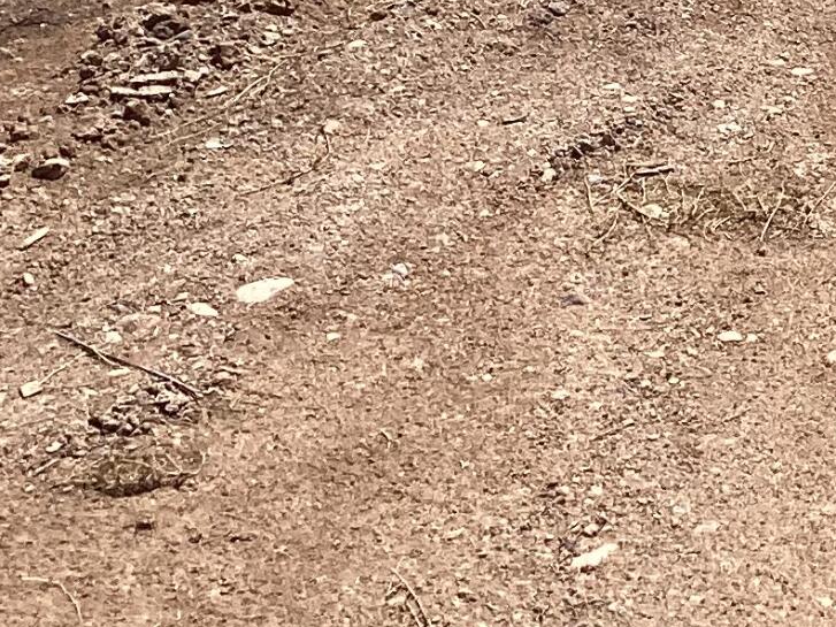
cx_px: 1228
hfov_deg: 14.4
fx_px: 3091
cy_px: -219
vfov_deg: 11.3
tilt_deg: -17.8
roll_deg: -0.2
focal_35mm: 128
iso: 25
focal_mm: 3.3
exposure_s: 1/1664
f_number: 2.4
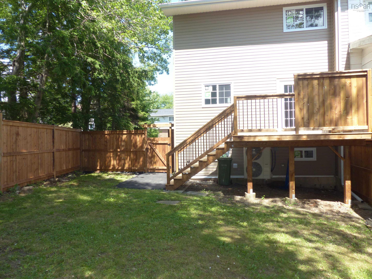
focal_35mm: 25
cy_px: 140
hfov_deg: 69.4
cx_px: 186
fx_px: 269
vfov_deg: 54.9
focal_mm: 4.5
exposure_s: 1/200
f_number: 4
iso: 100
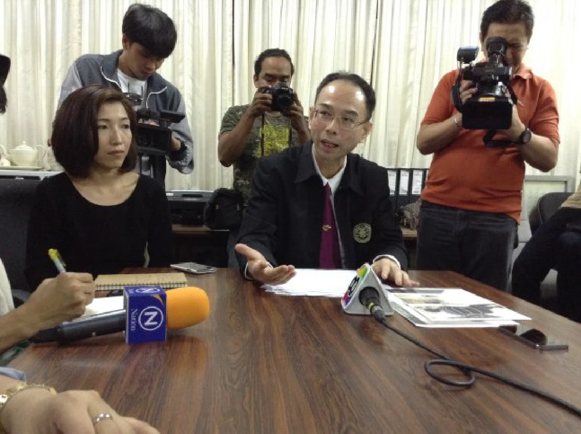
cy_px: 217
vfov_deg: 42.8
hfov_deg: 55.4
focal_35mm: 33
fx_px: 553
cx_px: 290
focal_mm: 3.3
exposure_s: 1/24
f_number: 2.4
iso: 250
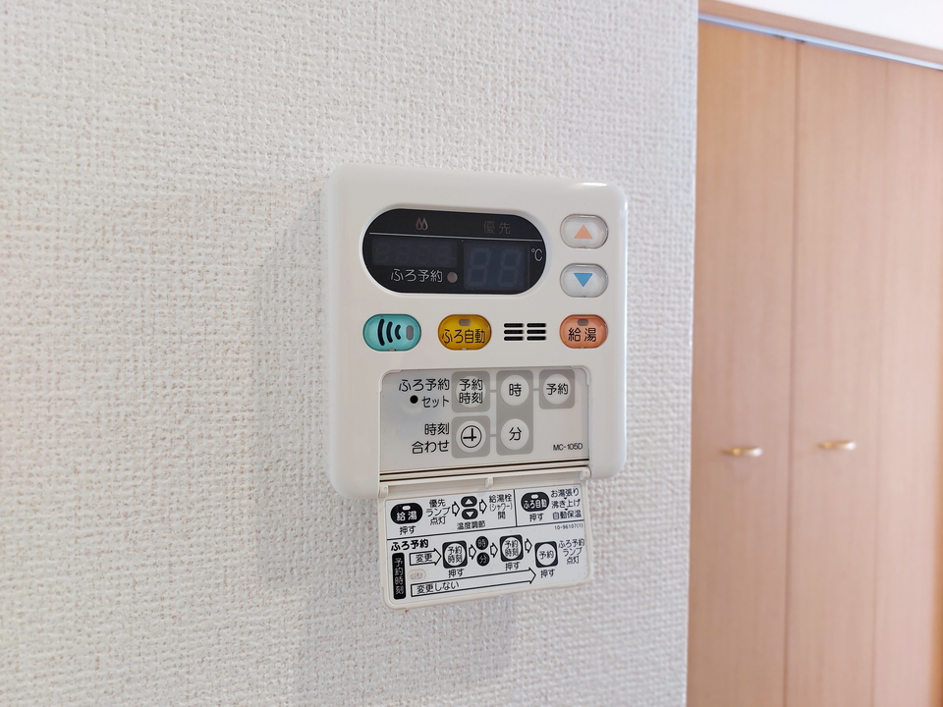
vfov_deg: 56.8
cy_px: 354
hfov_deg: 71.6
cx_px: 472
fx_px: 654
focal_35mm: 24
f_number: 1.8
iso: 64
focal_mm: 5.23
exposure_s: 1/24
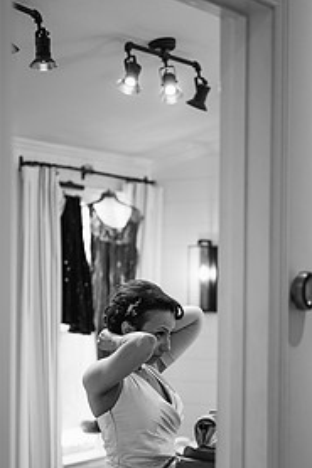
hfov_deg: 16.8
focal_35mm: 81
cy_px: 322
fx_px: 1054
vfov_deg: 24.9
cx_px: 154
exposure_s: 1/125
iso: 180
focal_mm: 50
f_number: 1.8
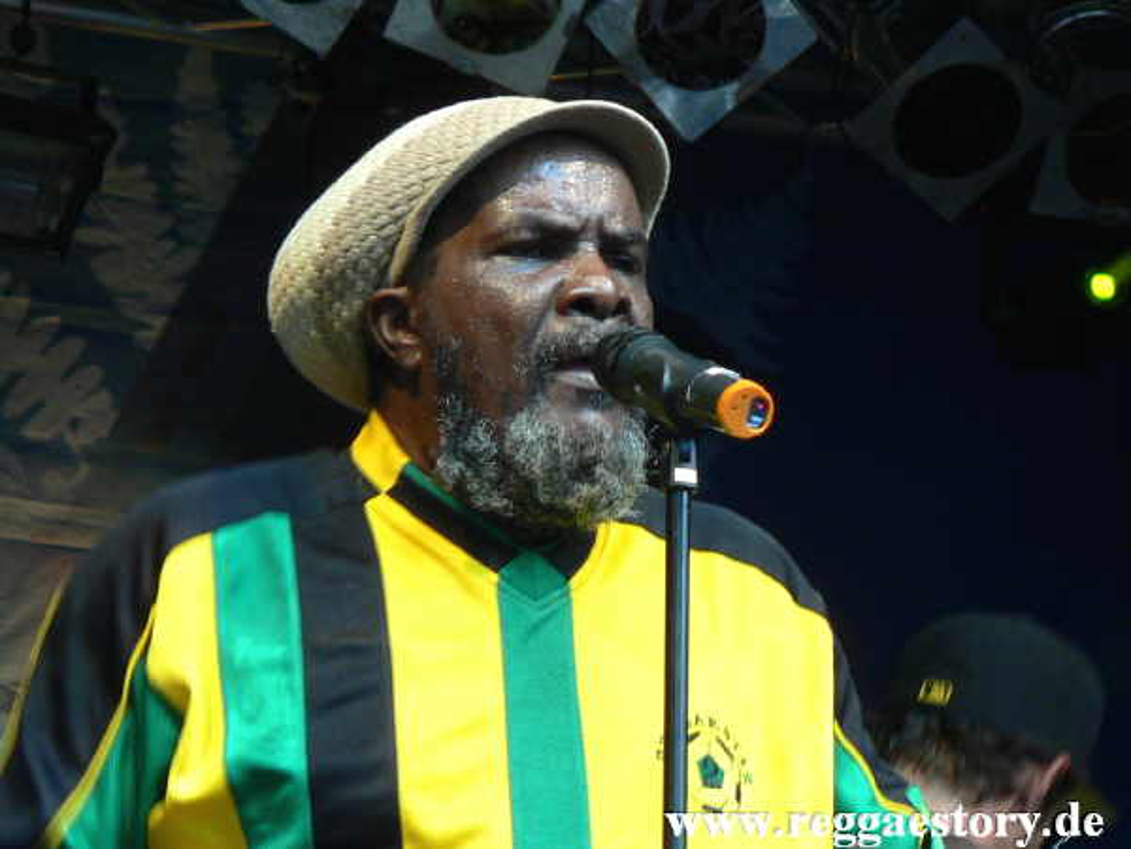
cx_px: 566
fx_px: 4672
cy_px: 424
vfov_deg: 10.4
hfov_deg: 13.8
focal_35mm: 143
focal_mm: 24.6
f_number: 3.3
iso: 100
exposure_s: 1/30
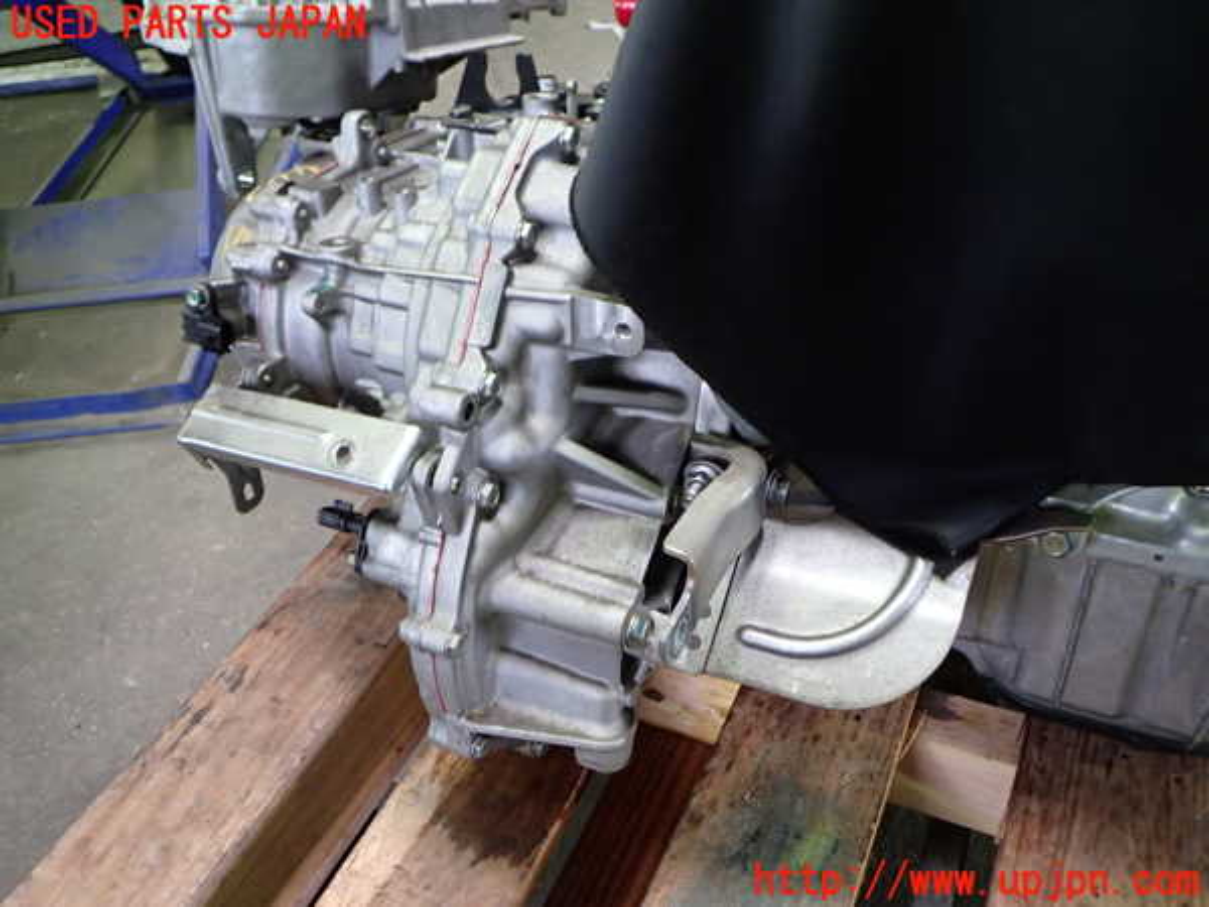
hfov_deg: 60.0
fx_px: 1048
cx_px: 604
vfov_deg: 46.8
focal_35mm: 30
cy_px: 454
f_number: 2.3
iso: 320
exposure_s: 1/30
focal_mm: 5.4
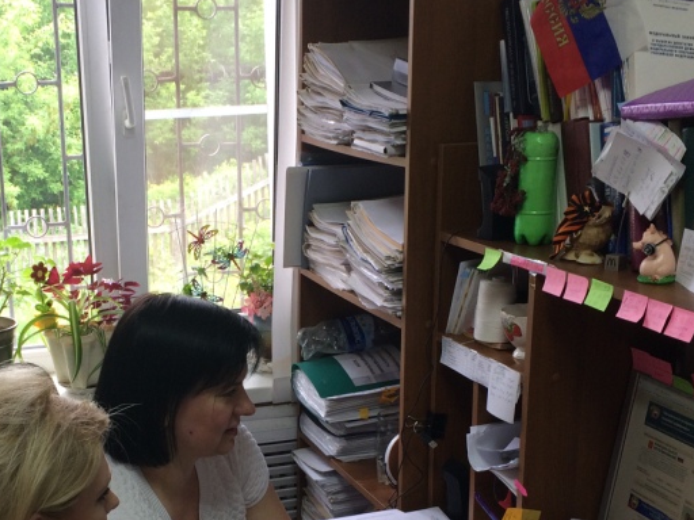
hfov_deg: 33.0
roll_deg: +2.0
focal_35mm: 58
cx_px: 234
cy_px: 390
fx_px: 1163
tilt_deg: -17.5
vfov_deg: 24.9
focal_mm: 4.15
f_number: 2.2
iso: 50
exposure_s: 1/50
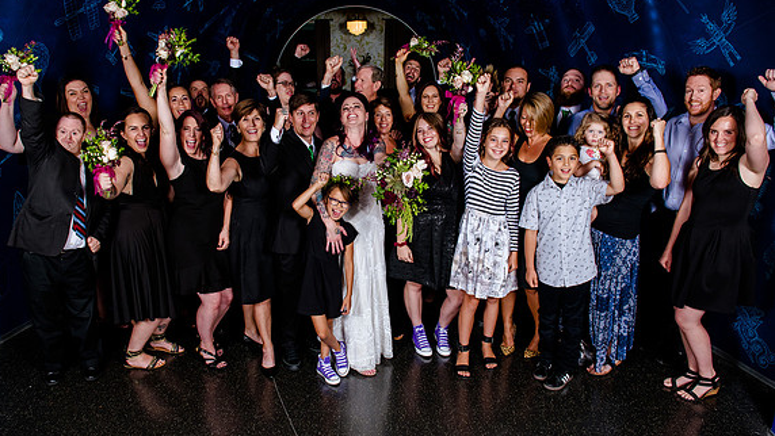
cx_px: 349
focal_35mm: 28
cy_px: 209
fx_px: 576
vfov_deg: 41.5
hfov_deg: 67.7
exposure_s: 1/125
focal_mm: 24
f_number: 6.3
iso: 640
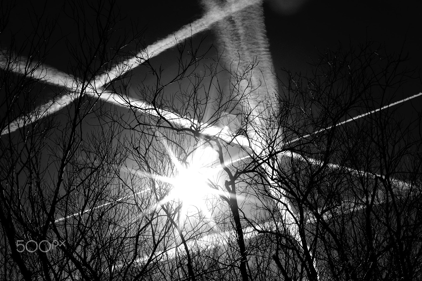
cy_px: 140
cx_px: 211
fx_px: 597
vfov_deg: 26.4
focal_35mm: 51
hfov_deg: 38.9
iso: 100
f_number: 22
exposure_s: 1/250
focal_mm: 34
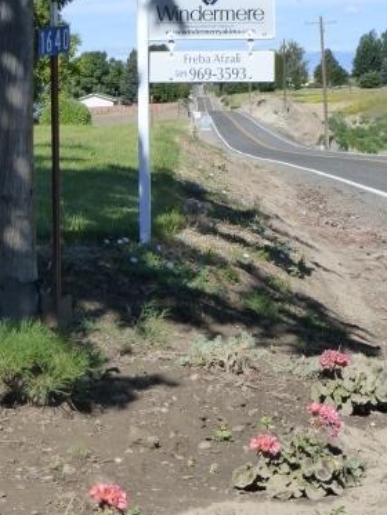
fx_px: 1251
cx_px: 100
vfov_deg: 23.2
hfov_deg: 17.5
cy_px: 193
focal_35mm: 84
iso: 200
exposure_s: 1/800
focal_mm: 8.5
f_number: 5
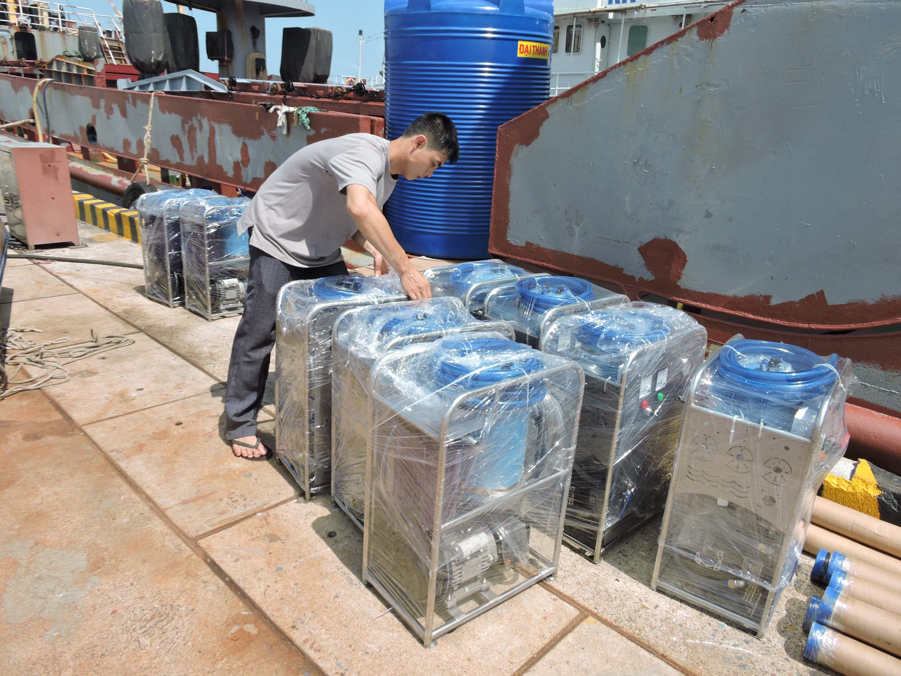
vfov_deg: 56.8
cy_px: 338
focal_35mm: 24
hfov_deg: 71.6
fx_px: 625
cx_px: 450
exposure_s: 1/1000
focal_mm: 4.3
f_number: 3.3
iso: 100
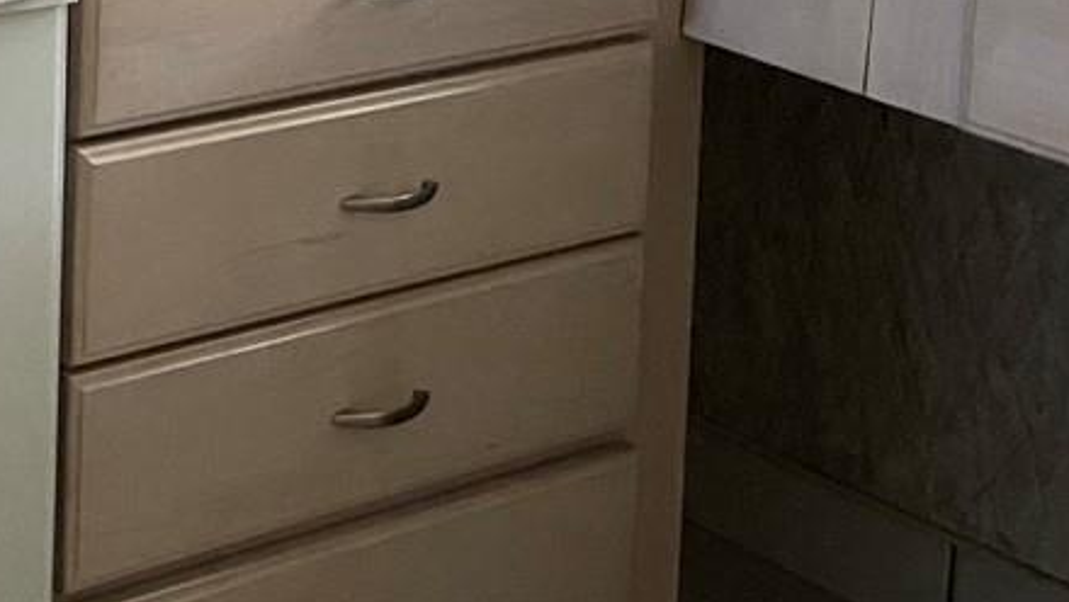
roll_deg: -2.3
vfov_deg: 10.5
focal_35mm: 99
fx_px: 2808
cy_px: -847
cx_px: -617
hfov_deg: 18.6
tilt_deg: -2.1
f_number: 1.6
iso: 400
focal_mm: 5.1
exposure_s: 1/60
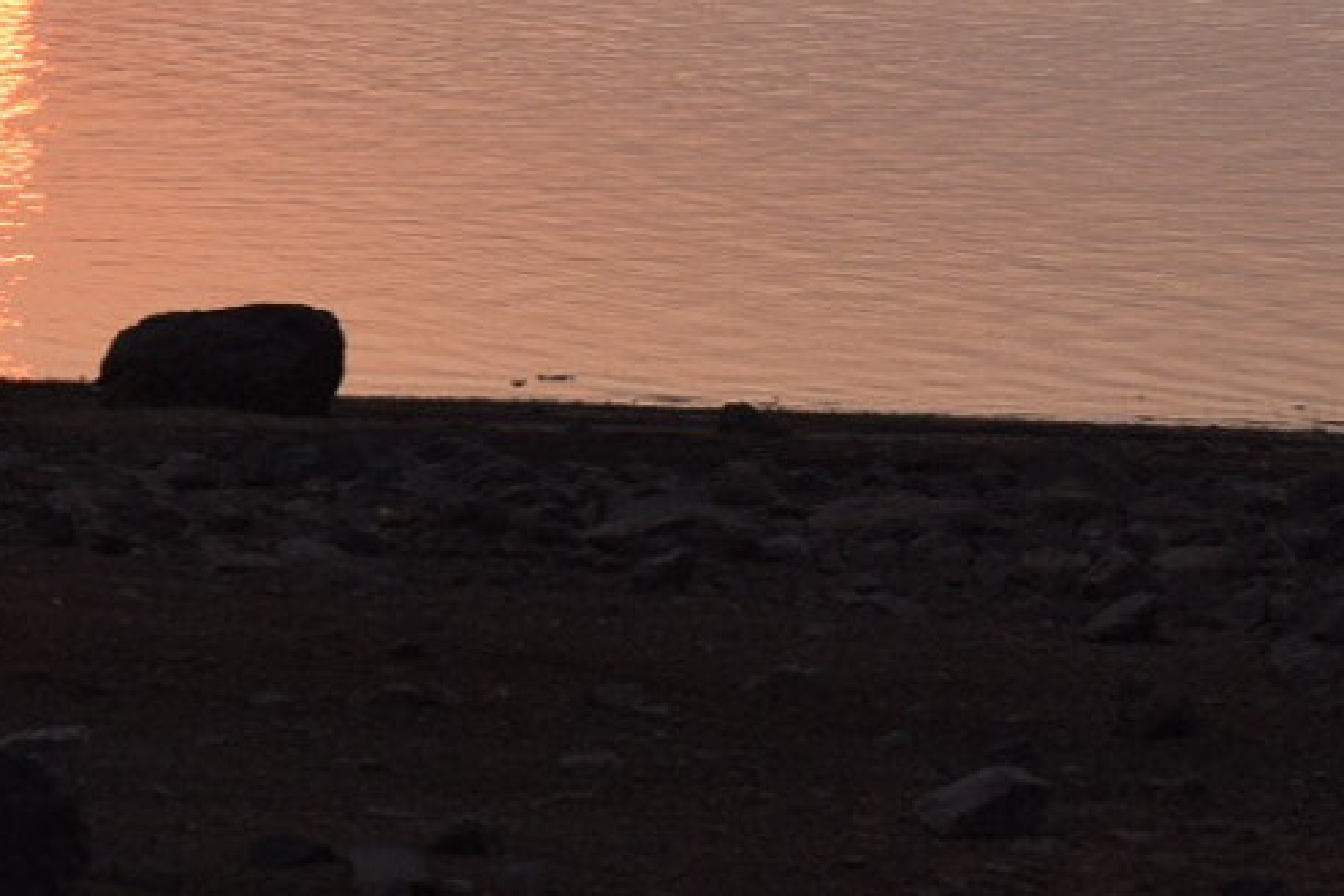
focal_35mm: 165
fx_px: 6160
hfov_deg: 12.3
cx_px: 5
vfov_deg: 8.3
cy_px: -42
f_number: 9
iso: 100
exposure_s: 1/80
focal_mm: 34
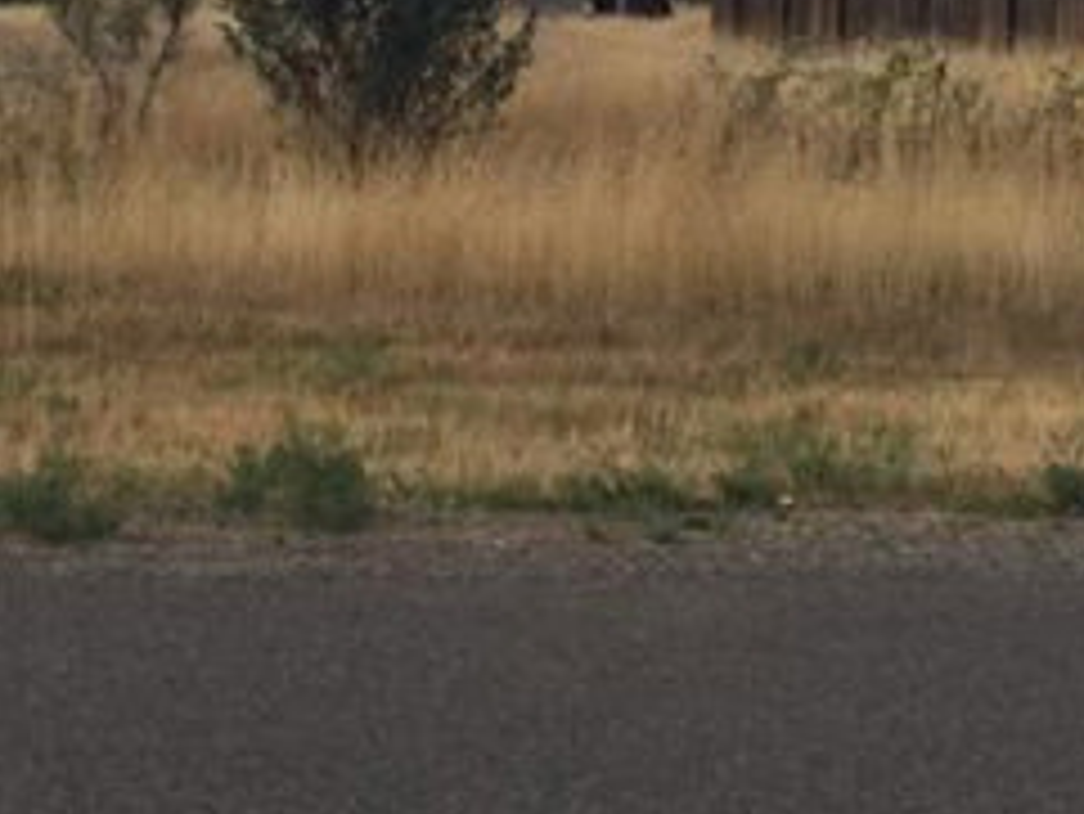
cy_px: -108
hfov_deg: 25.2
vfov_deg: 18.4
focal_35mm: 77
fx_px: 2412
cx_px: 355
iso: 32
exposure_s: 1/1647
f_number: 2.2
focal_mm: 4.15
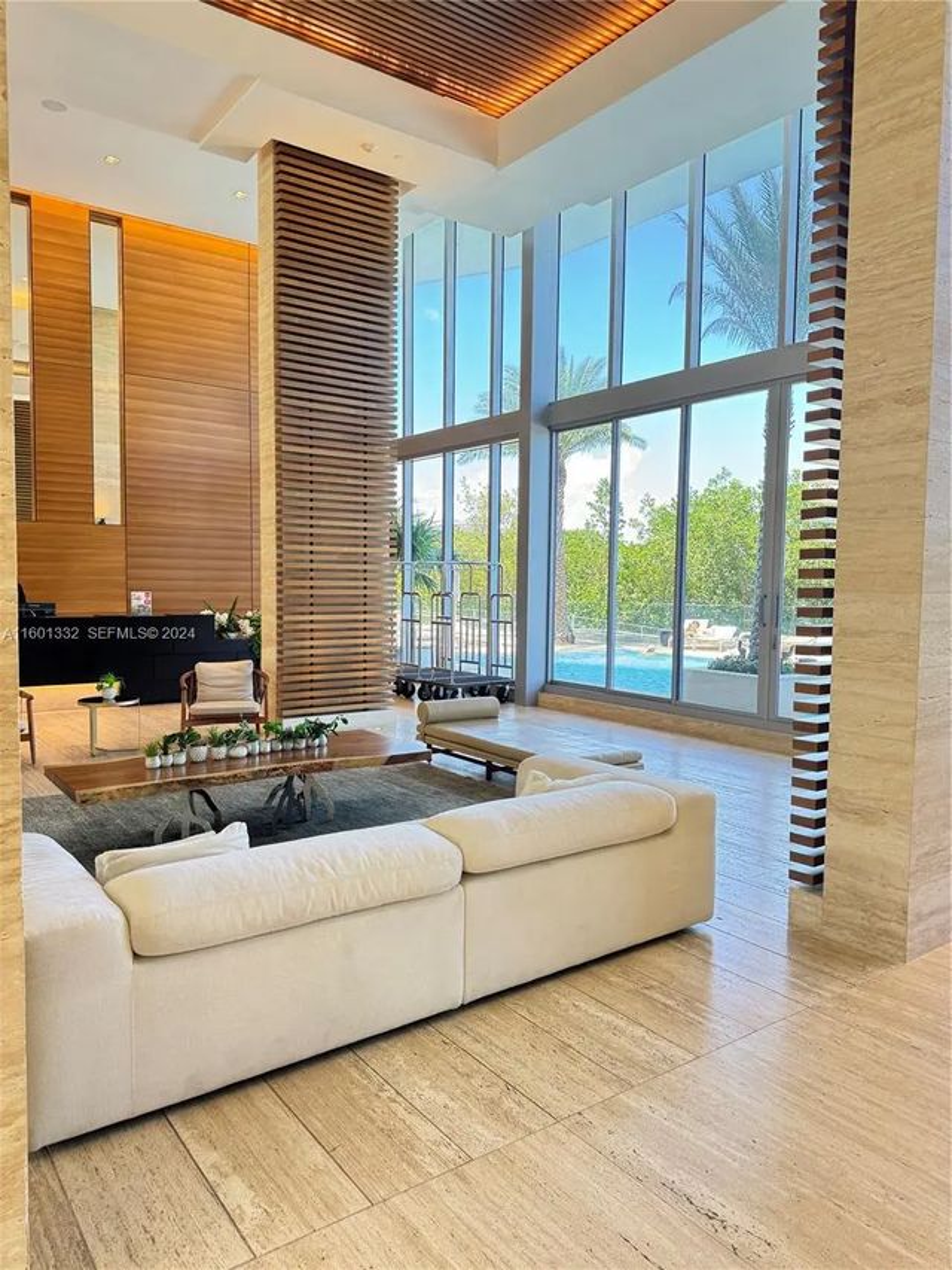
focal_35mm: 24
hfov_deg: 56.8
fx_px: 880
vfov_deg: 71.6
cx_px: 476
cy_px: 635
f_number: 1.78
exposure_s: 1/60
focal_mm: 6.76
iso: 160
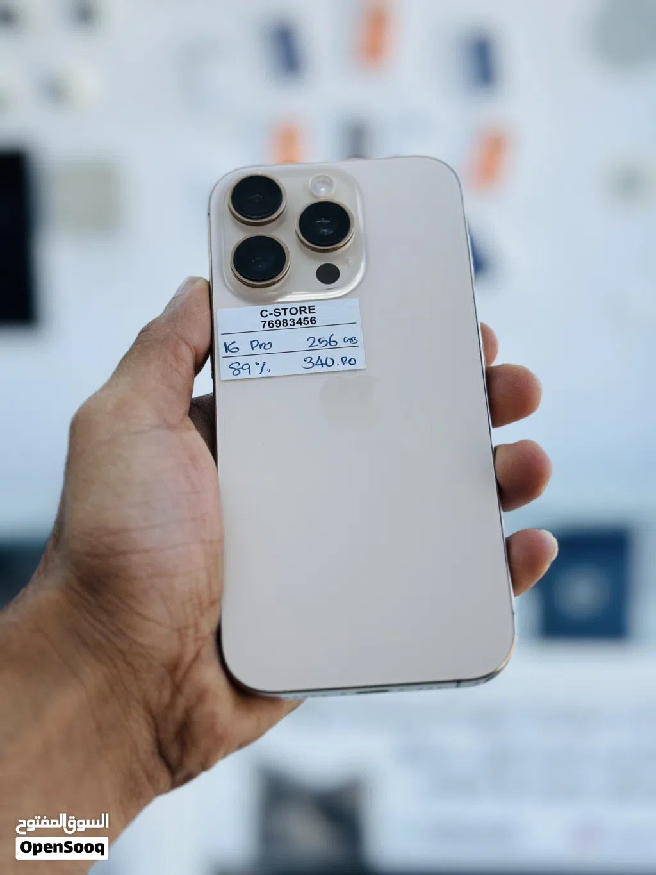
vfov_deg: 39.7
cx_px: 328
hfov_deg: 30.3
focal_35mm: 48
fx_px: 1213
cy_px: 438
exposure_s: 1/830
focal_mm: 6.86
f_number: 1.78
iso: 80
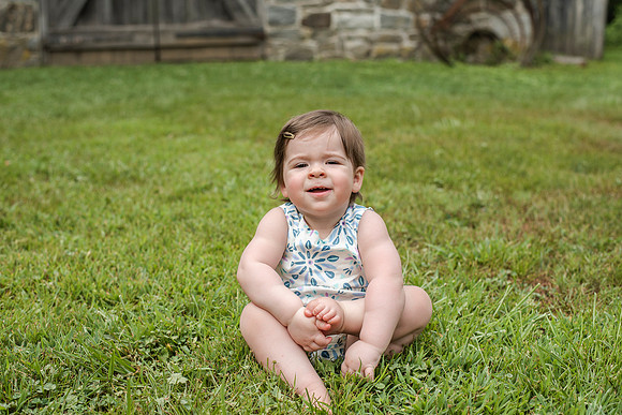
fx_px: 864
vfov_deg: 27.0
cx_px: 311
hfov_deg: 39.6
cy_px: 208
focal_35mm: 50
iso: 400
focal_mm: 50
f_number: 4
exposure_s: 1/2500
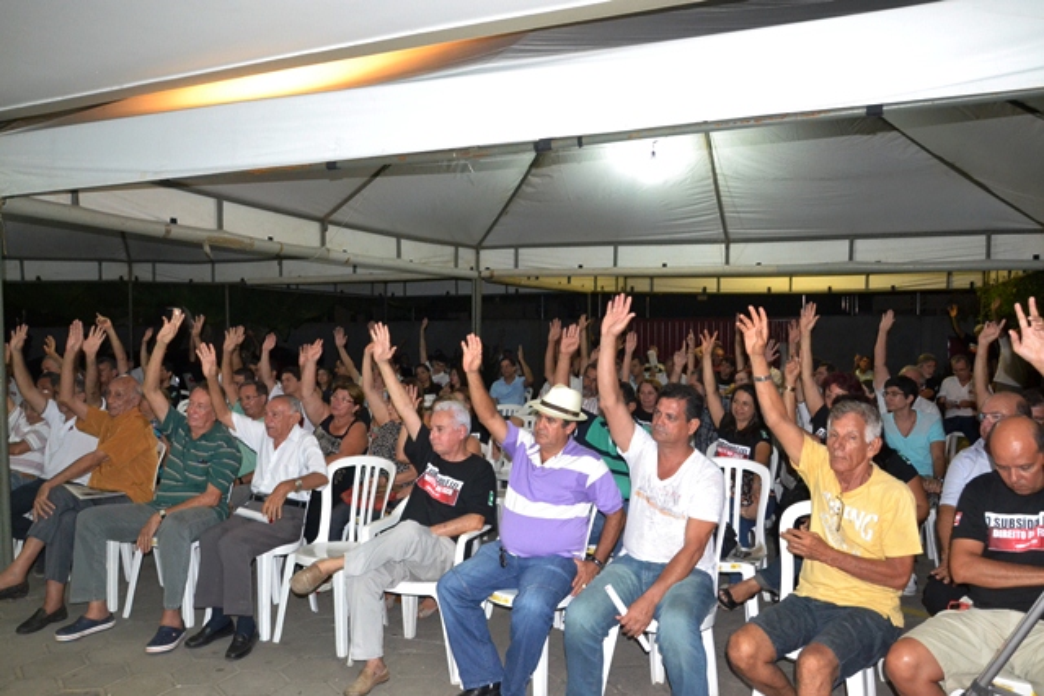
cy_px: 348
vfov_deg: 48.0
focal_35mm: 27
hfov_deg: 67.4
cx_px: 522
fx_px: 783
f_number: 7.1
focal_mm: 18
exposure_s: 1/60
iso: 3200
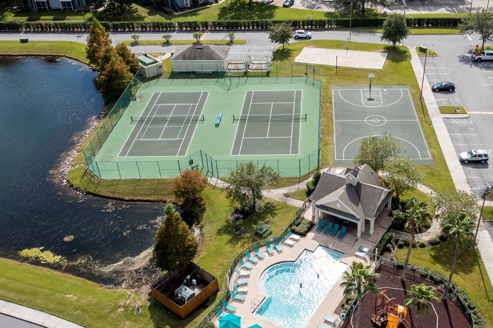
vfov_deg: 35.0
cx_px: 317
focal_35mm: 38
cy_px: 187
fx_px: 520
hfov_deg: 50.1
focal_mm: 10.26
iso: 100
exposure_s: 1/400
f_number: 5.6
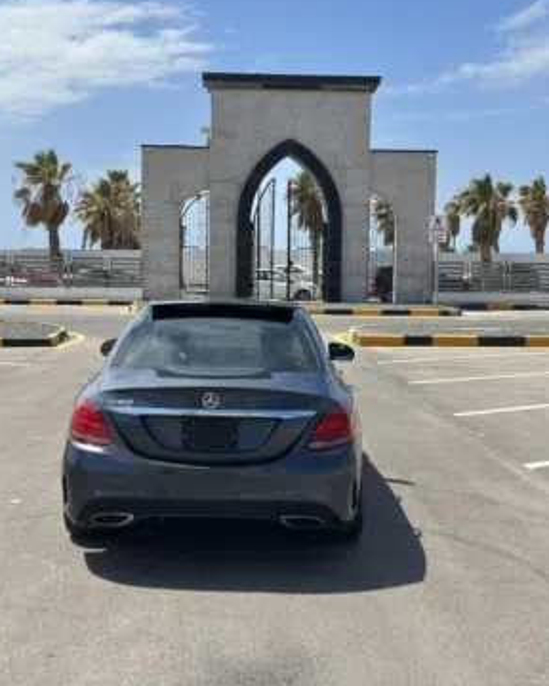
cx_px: 267
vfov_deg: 36.0
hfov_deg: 29.1
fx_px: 1056
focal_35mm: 52
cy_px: 307
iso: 80
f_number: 1.78
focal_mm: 6.86
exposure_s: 1/5882
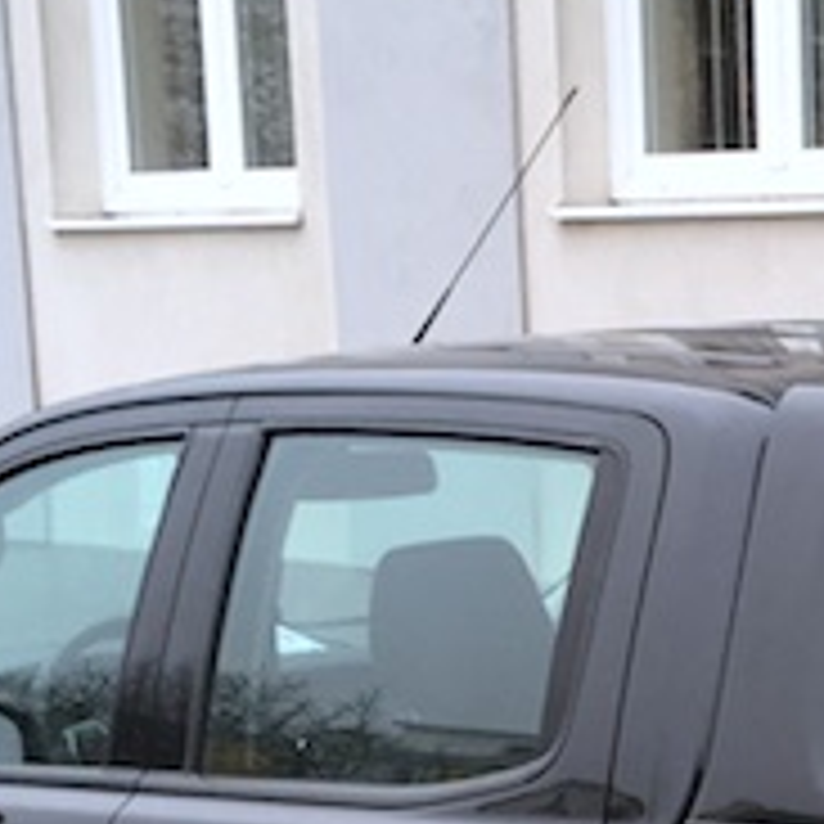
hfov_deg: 14.8
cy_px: 1211
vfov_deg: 14.6
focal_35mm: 112
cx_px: 1112
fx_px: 3016
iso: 40
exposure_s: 1/100
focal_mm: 4.15
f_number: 2.2
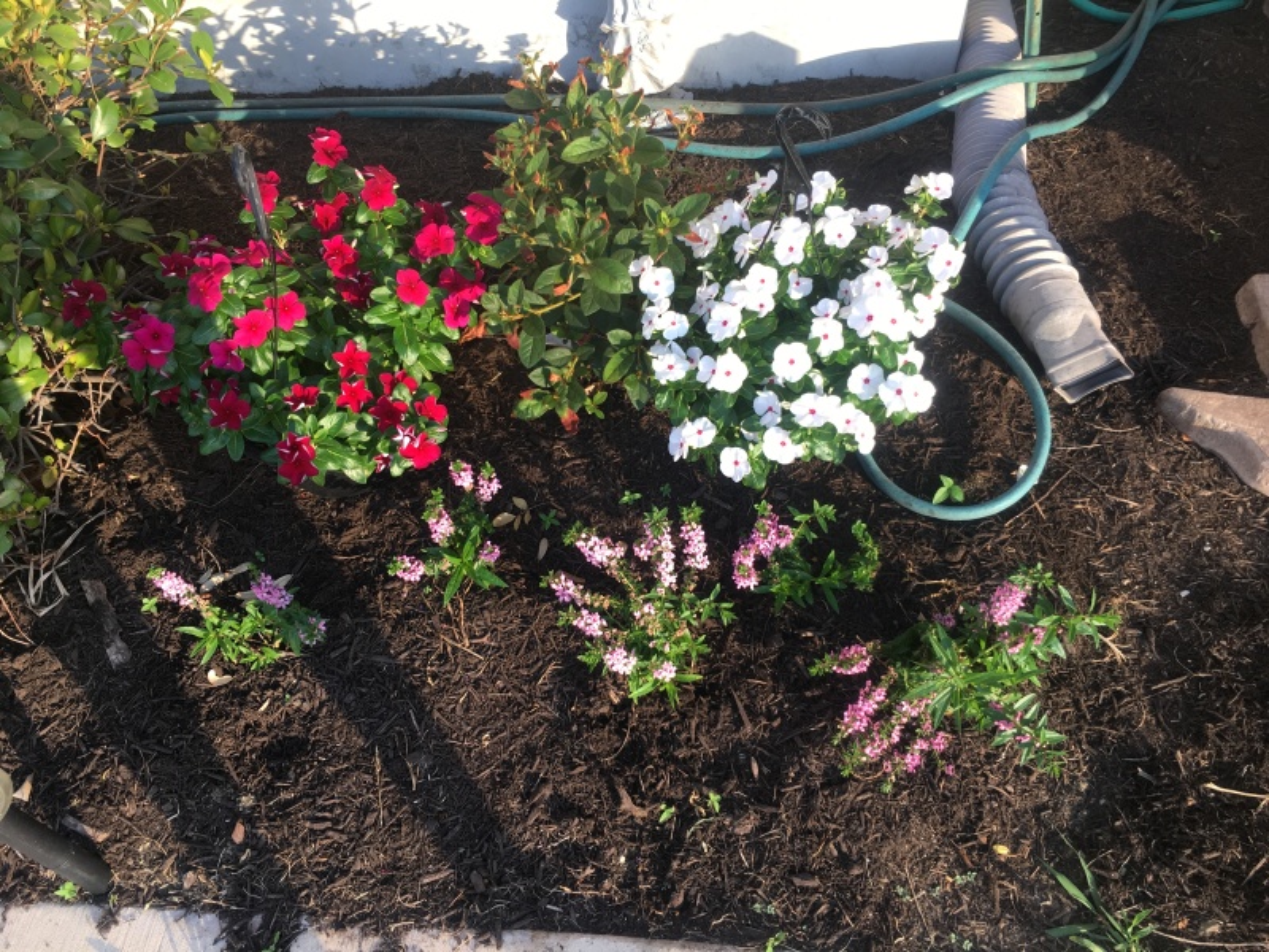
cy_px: 476
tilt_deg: -48.1
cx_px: 634
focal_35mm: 29
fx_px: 1063
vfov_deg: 48.2
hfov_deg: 61.7
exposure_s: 1/120
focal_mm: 4.15
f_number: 2.2
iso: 25
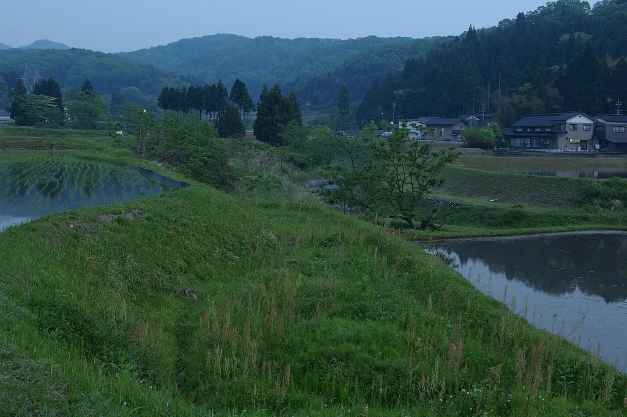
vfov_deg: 31.8
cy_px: 208
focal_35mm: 42
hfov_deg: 46.4
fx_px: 731
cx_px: 314
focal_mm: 28
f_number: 8
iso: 200
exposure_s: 1.3
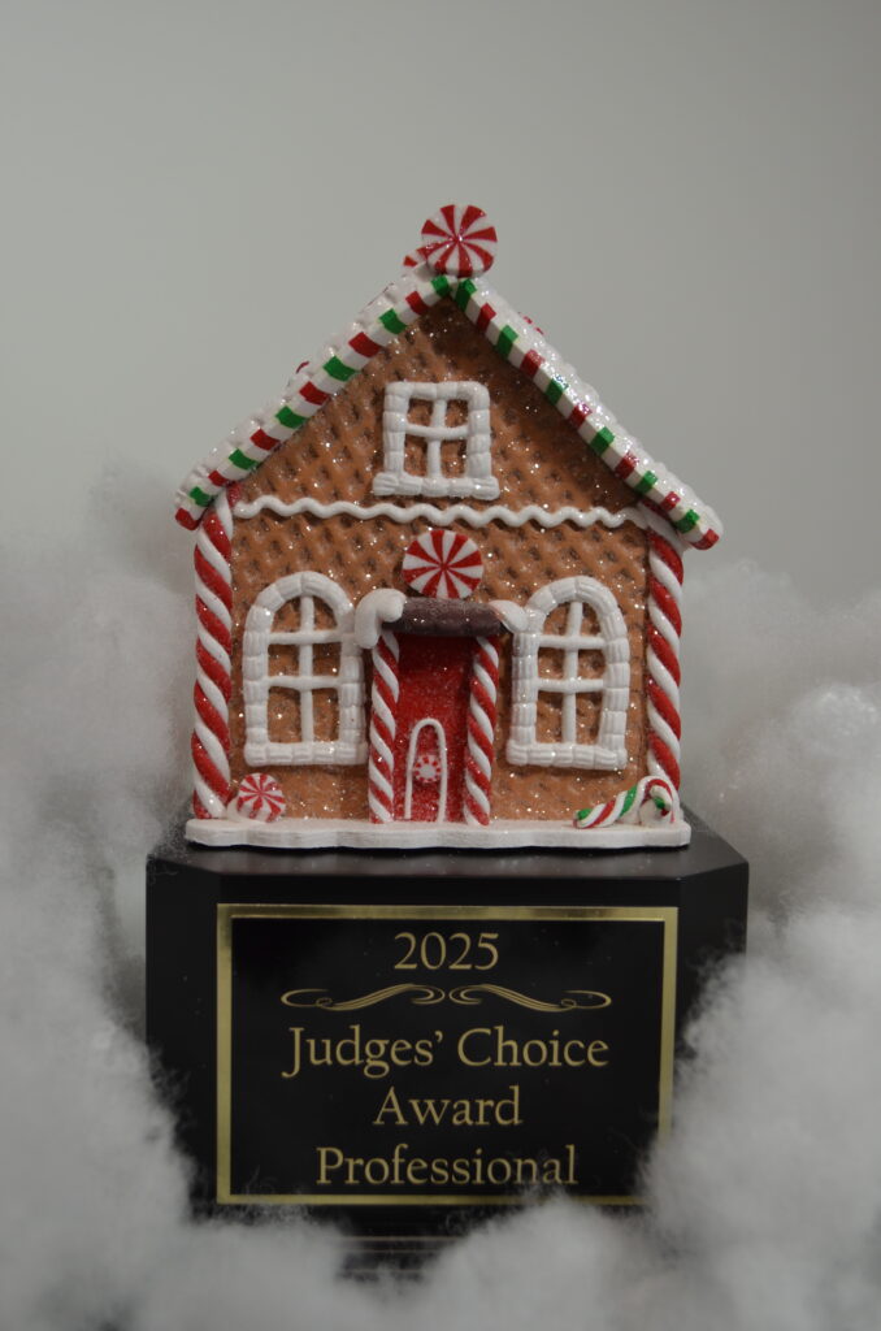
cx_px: 440
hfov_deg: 29.7
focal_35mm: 45
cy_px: 666
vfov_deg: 43.7
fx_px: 1660
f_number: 4.5
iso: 400
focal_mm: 30
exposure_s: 1/80
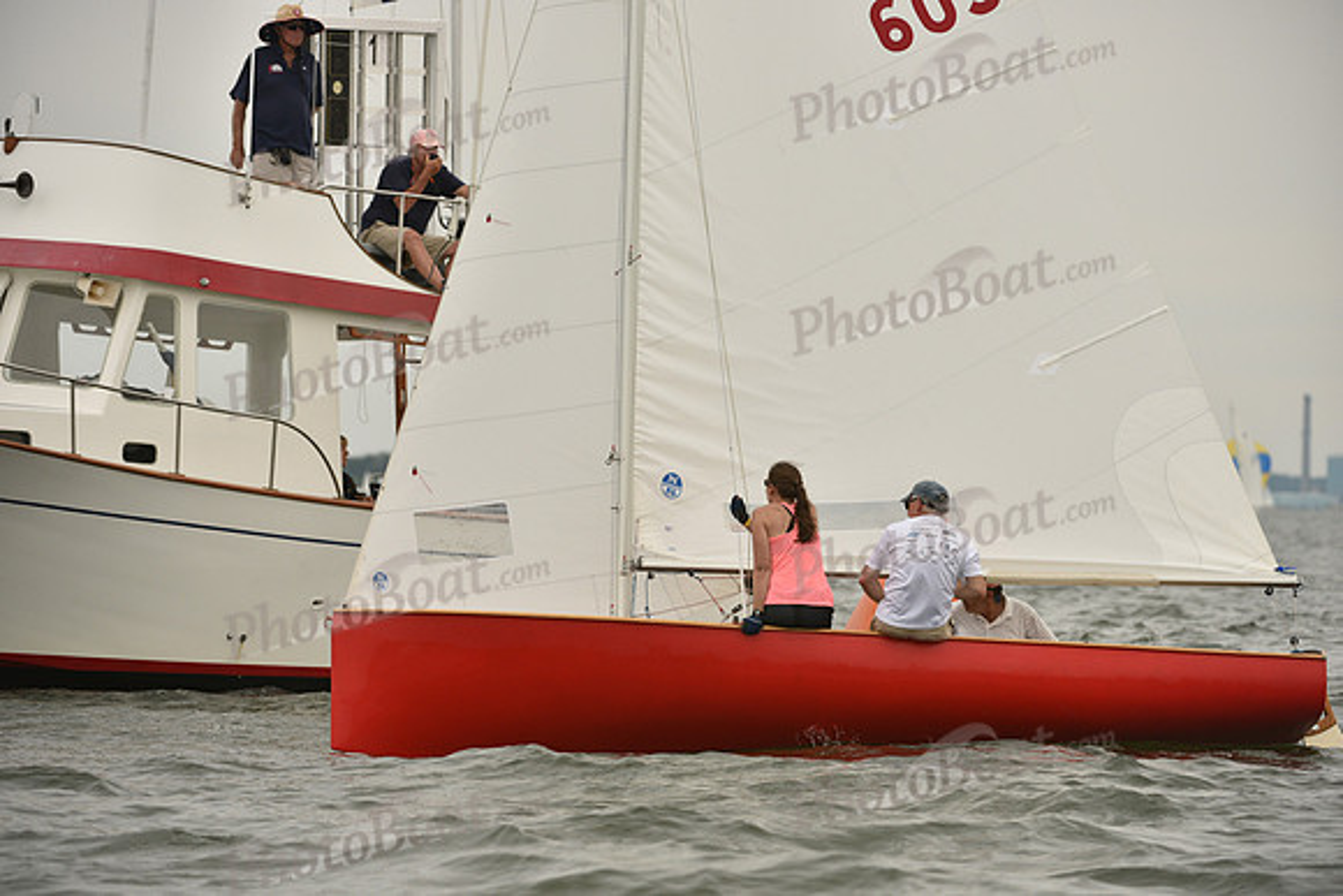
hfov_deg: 8.6
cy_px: 448
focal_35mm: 240
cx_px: 672
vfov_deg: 5.7
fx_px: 8955
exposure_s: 1/1000
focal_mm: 240
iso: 400
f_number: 5
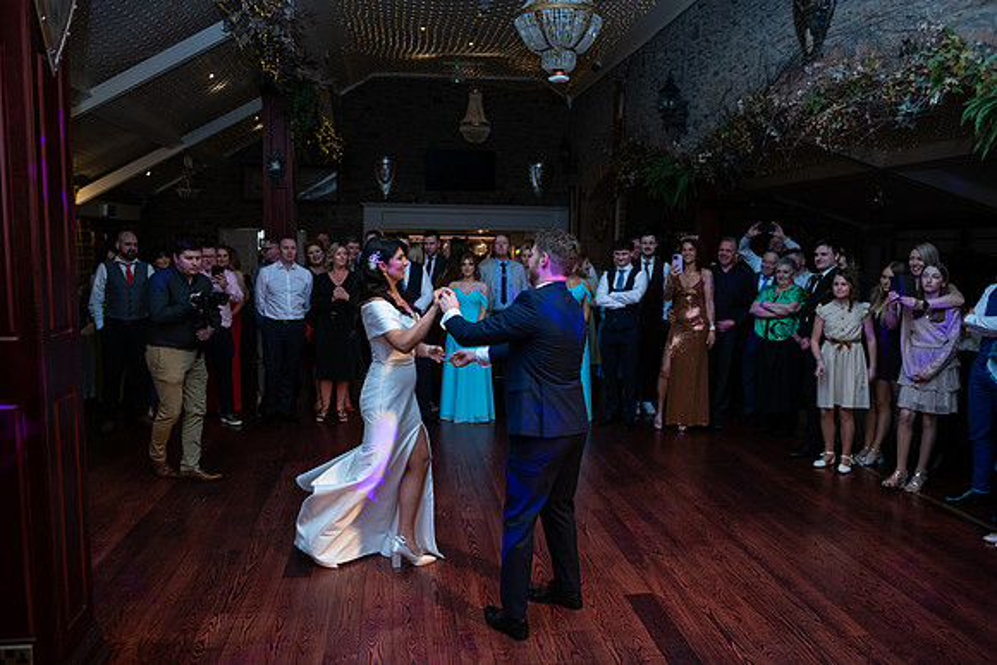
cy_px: 332
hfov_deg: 65.5
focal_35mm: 28
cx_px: 498
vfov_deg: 46.4
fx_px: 776
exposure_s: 1/160
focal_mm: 28
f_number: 3.5
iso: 640
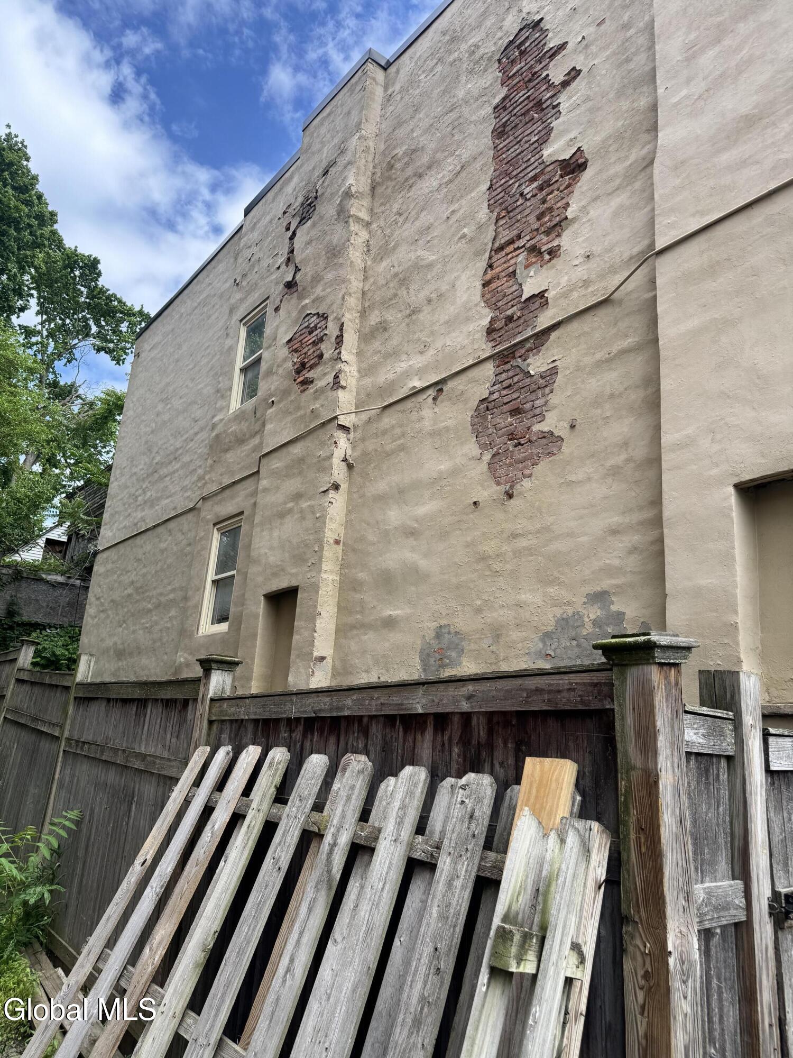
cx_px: 396
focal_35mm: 24
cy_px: 529
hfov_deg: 56.8
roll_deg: -3.3
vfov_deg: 71.6
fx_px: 733
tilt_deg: +16.5
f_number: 1.78
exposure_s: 1/1456
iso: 80
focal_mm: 6.76
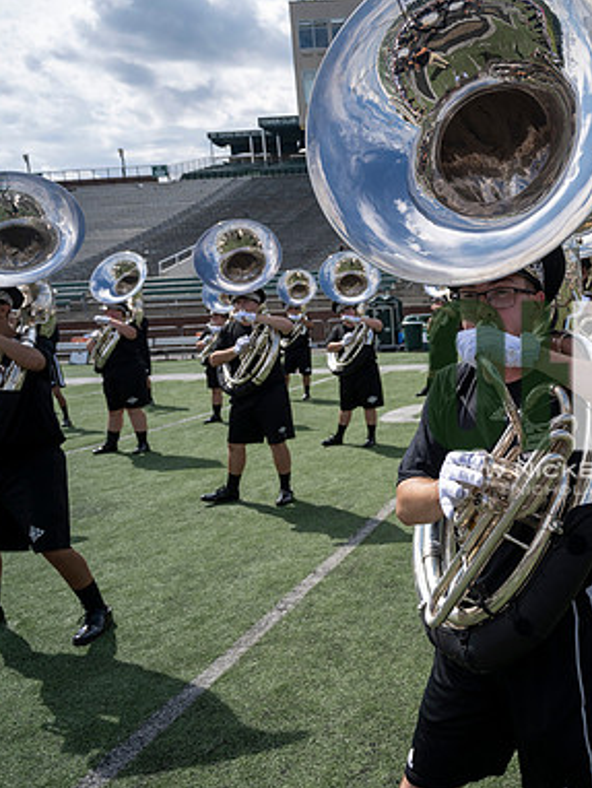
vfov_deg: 52.6
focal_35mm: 35
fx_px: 797
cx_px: 584
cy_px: 397
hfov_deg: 36.8
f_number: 5
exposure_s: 1/1600
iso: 200
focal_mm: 24
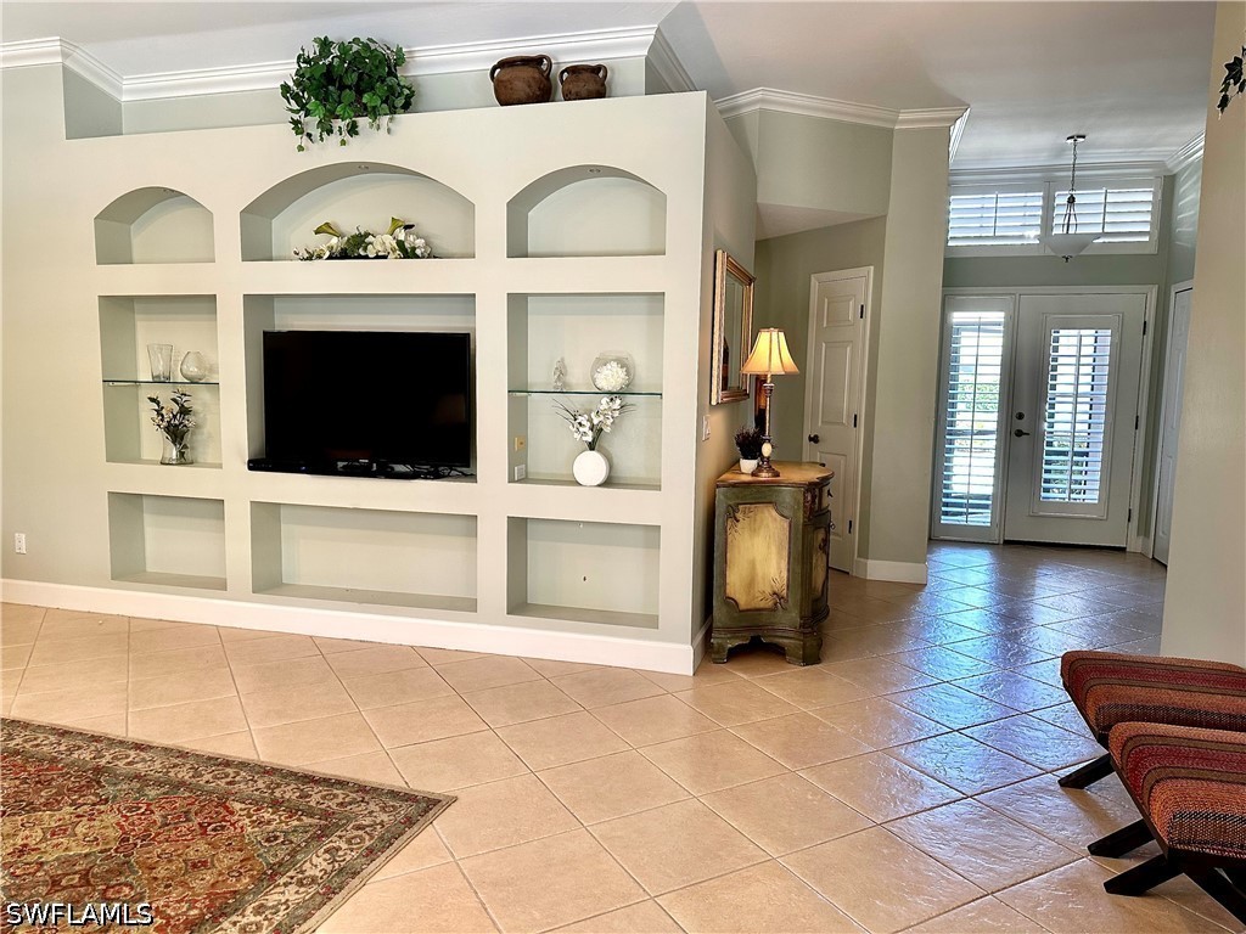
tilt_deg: -5.7
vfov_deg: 56.8
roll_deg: +0.0
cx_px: 623
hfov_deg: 71.6
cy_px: 467
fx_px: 864
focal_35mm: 24
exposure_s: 1/120
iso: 160
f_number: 1.78
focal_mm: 6.86
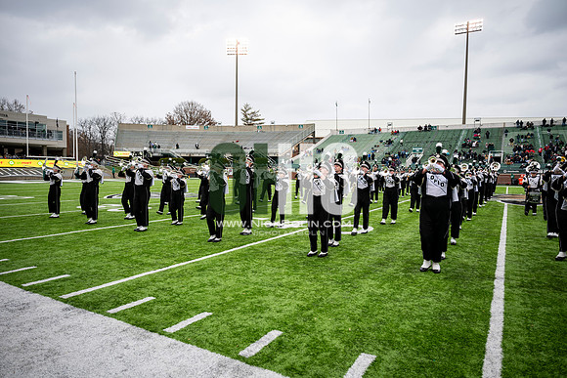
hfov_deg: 73.7
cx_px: 284
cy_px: 189
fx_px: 378
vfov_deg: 53.2
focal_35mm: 24
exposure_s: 1/500
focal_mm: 24
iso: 100
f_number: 2.8
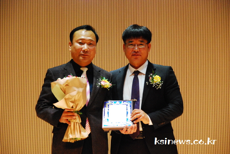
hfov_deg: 17.5
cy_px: 77
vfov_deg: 11.8
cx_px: 115
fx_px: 749
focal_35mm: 117
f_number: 6.3
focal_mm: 78
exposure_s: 1/80
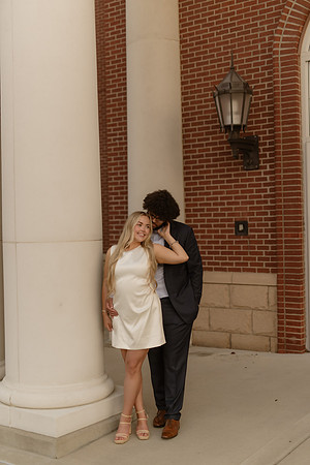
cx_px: 155
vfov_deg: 39.6
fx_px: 646
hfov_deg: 27.0
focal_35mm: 50
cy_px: 232
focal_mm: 50
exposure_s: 1/250
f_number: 1.4
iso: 250
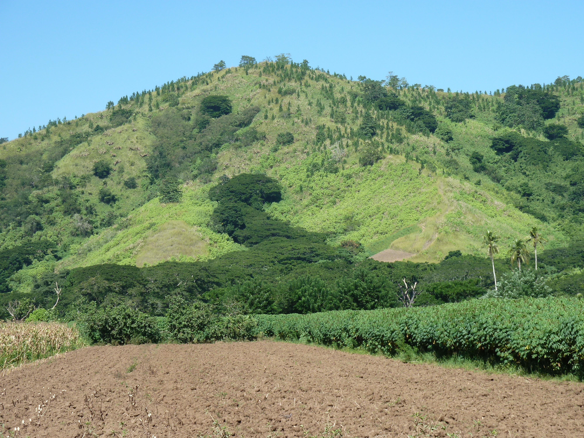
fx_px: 1518
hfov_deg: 21.8
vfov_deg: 16.4
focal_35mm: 90
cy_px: 219
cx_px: 292
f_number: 4.3
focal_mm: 14.7
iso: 80
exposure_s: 1/320
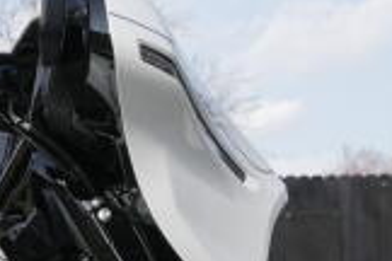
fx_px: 2379
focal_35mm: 218
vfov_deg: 6.2
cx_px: -332
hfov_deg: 9.0
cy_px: 428
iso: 640
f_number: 11
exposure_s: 1/400
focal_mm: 44.3
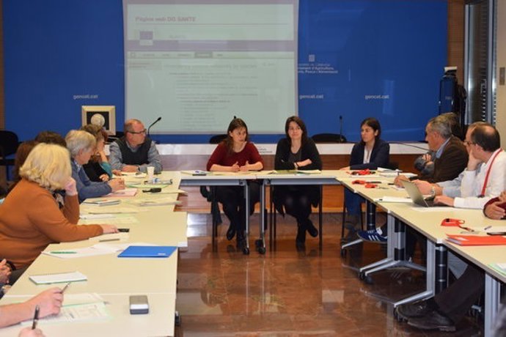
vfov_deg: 18.9
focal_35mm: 72
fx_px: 1012
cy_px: 168
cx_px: 253
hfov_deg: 28.1
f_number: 5.3
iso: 800
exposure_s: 1/60
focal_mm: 48
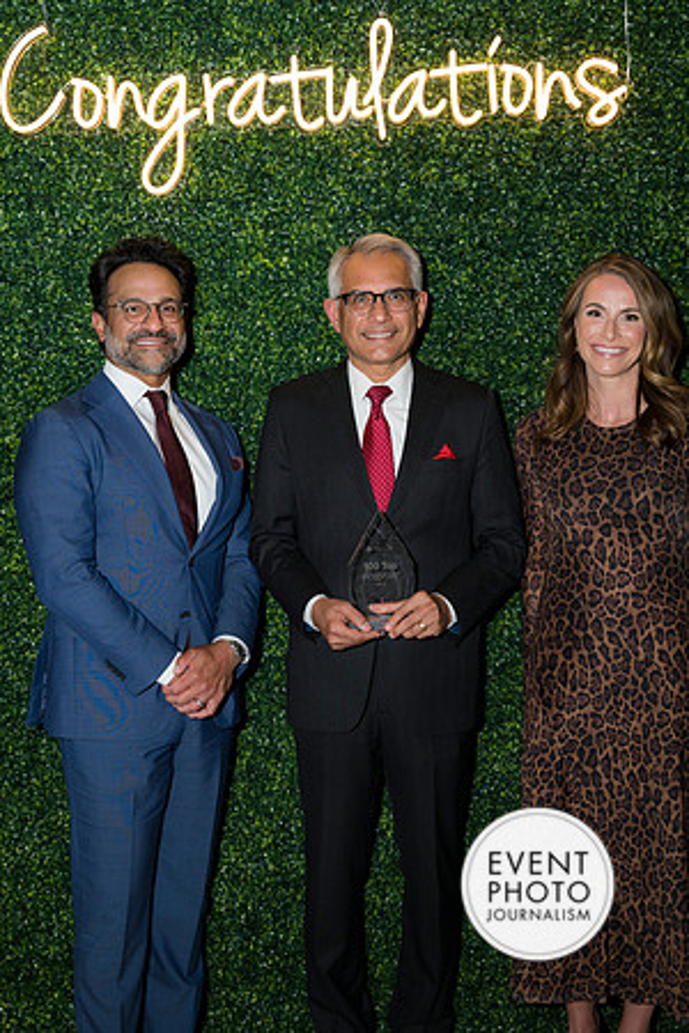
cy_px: 516
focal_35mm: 46
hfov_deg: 29.2
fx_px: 1320
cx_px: 344
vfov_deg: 42.7
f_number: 5
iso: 800
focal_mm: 46
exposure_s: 1/160
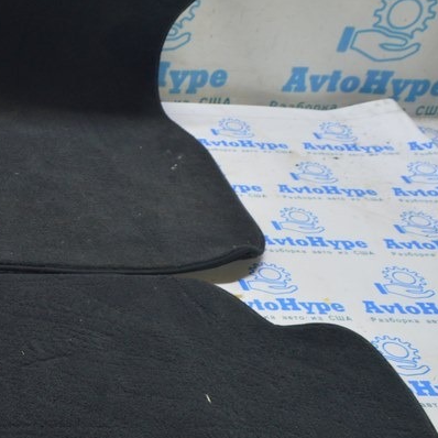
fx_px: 845
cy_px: 231
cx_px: -122
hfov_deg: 25.3
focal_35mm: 59
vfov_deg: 29.1
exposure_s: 1/20
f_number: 5.6
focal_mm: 18
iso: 400
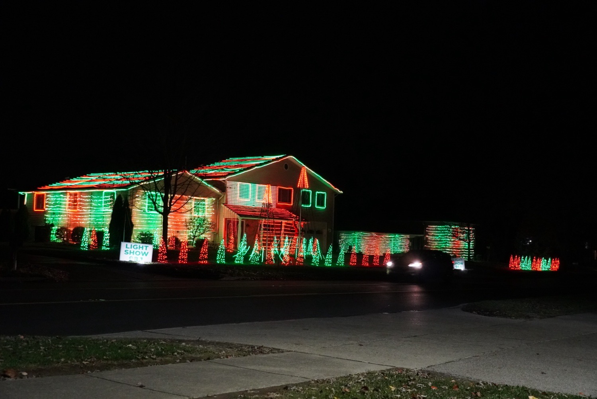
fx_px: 722
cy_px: 200
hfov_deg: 44.9
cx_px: 298
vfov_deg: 30.9
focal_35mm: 44
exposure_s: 1/100
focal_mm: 29
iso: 6400
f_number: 4.5
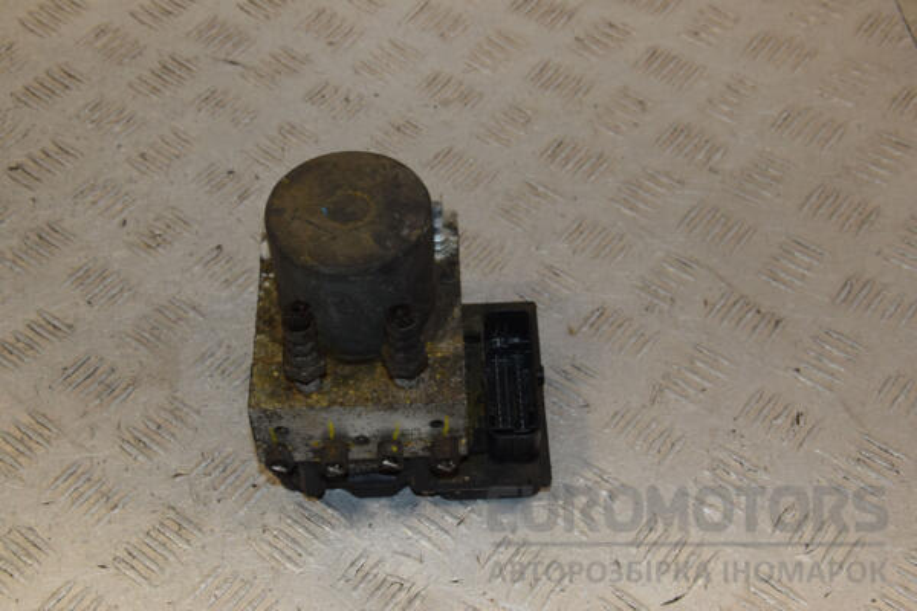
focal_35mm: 60
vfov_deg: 22.6
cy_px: 306
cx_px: 458
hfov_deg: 33.4
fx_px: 1528
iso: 800
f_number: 8
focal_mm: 40
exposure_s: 1/200
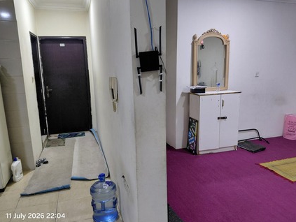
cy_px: 114
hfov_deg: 65.3
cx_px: 150
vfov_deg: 51.4
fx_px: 231
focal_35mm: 27
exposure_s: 1/40
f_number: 1.8
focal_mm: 4.69
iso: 320
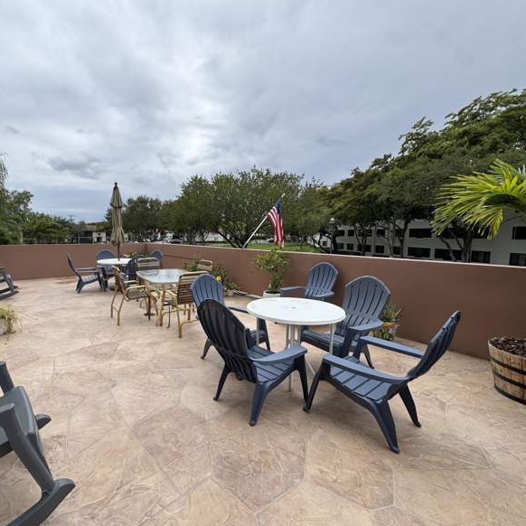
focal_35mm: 17
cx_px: 197
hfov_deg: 82.4
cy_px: 264
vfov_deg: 84.0
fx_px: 292
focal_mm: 2.22
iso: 40
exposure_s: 1/1236
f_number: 2.2
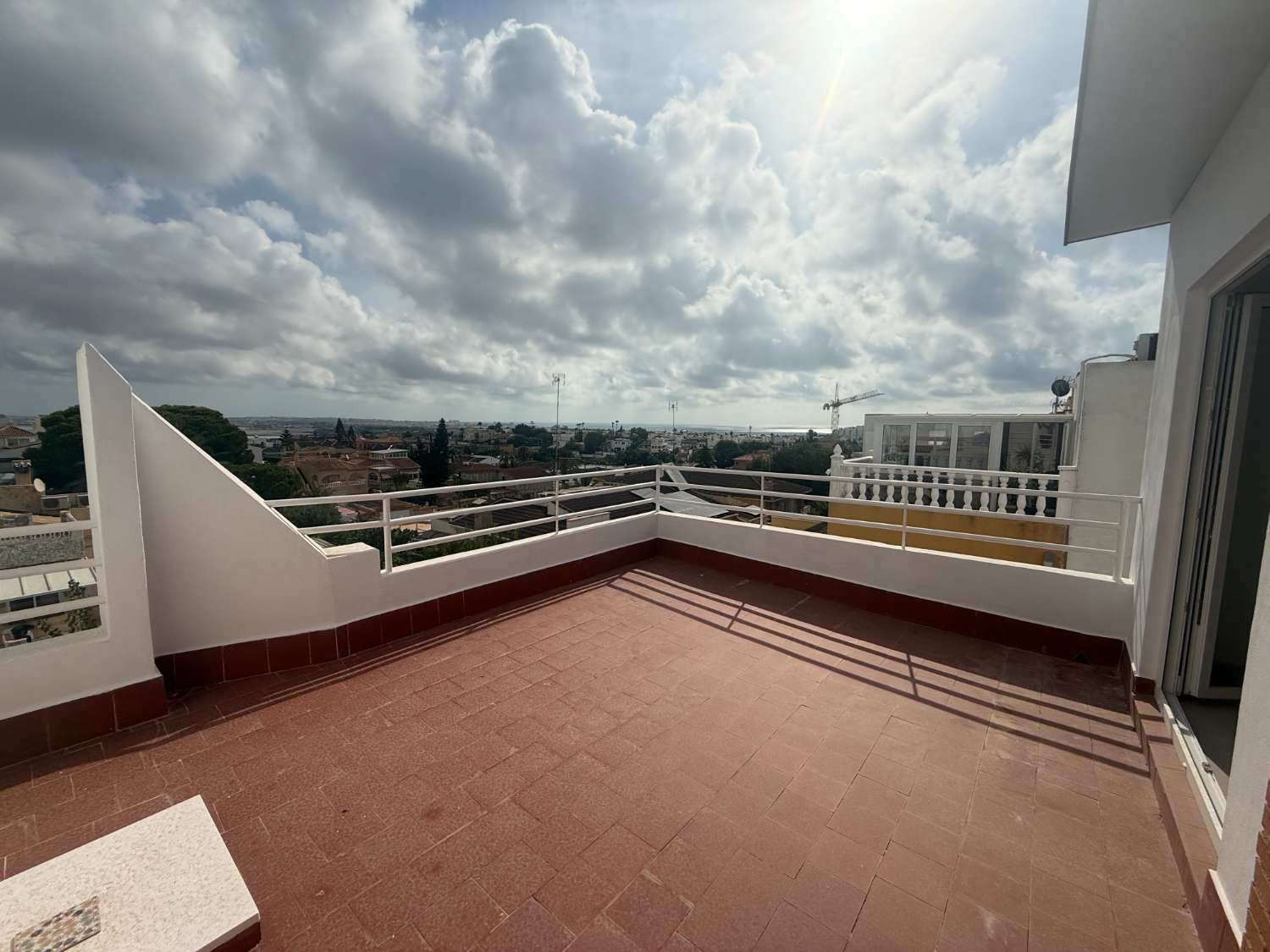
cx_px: 635
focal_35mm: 14
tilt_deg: -5.0
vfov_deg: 85.7
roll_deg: +0.6
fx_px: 514
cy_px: 476
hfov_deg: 102.1
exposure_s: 1/6173
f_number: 2.2
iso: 50
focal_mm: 2.22
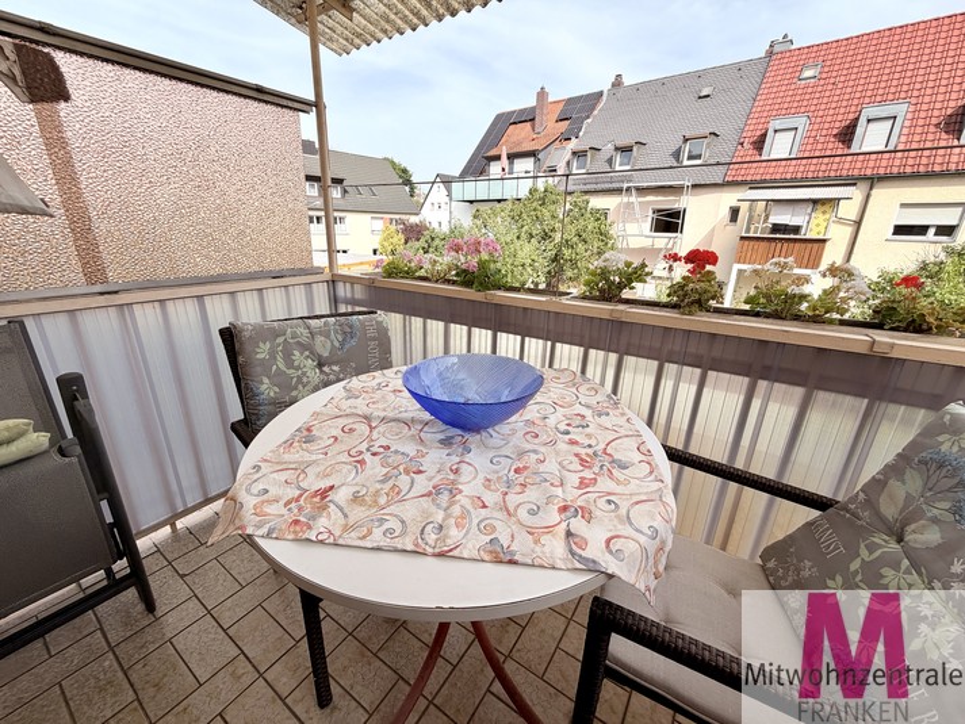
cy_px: 362
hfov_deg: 102.1
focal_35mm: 14
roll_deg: -1.0
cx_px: 482
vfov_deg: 85.7
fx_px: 390
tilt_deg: -18.7
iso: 40
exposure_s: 1/770
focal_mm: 2.22
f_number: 2.2
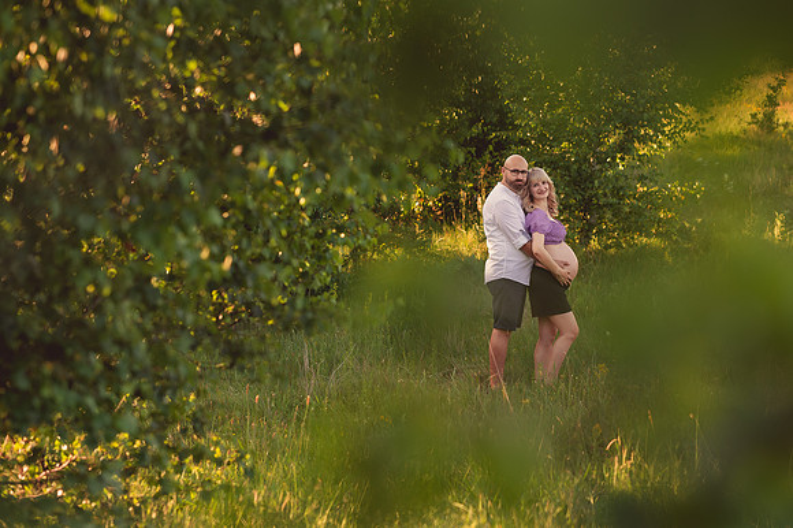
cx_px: 442
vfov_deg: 14.4
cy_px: 294
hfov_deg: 21.5
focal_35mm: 95
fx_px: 2087
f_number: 2.8
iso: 400
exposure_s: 1/1000
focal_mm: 85
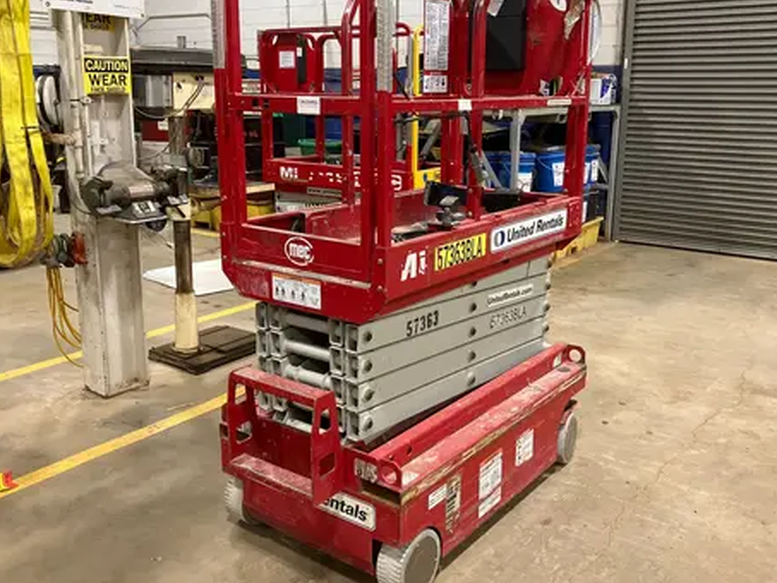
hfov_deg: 53.9
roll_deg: -1.5
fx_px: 763
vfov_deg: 41.8
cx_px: 381
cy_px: 272
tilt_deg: -12.8
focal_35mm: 34
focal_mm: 3.99
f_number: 1.8
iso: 200
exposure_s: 1/60
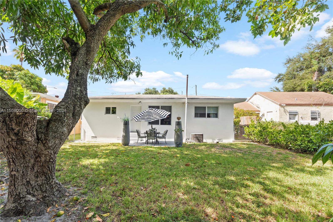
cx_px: 166
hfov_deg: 96.7
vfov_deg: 73.7
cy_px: 111
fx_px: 148
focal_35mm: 16
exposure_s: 1/25
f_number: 9
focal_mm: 16
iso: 80
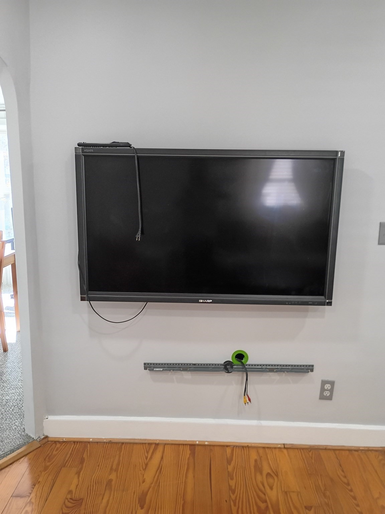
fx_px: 430
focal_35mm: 29
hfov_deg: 48.2
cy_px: 257
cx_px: 192
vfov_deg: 61.7
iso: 646
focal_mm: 4.27
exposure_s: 1/60
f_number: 1.8
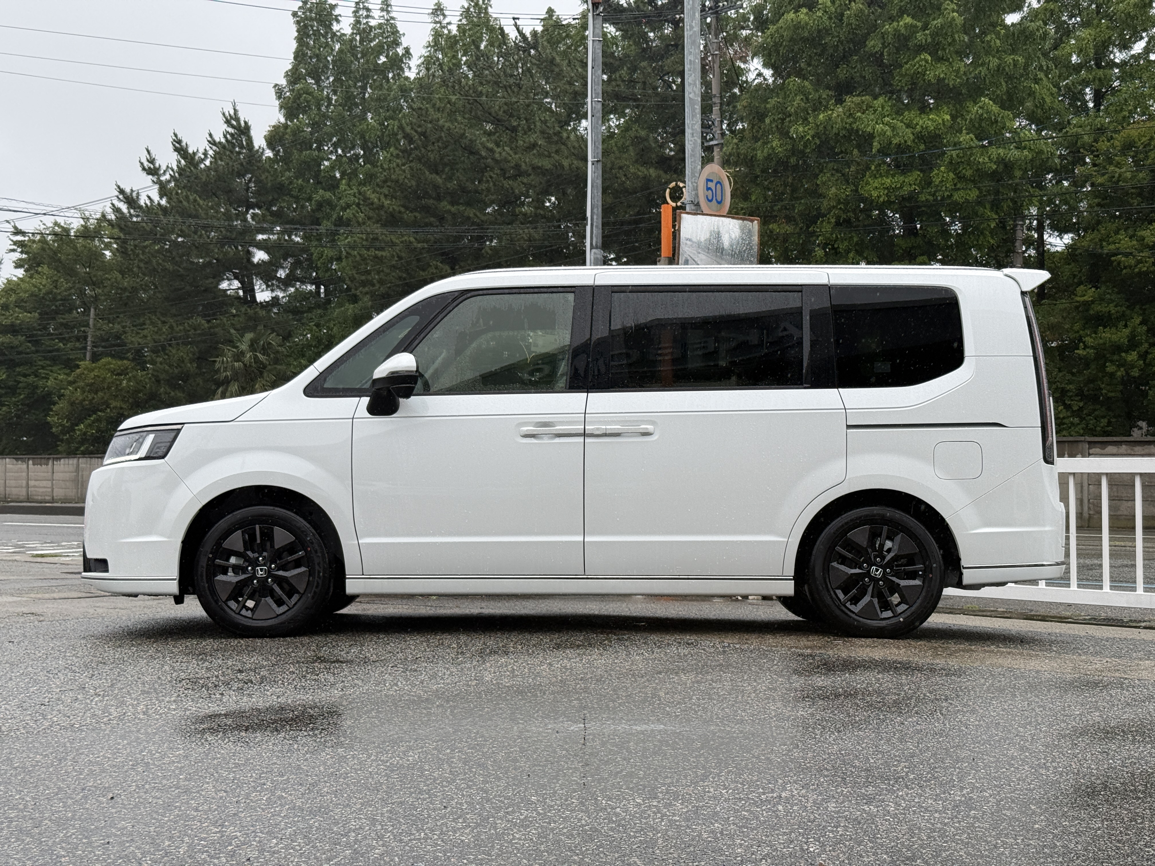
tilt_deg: +2.1
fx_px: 1602
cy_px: 433
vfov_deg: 30.3
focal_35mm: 48
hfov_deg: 39.7
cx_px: 578
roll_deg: +0.3
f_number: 1.78
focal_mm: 6.76
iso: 80
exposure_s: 1/1085
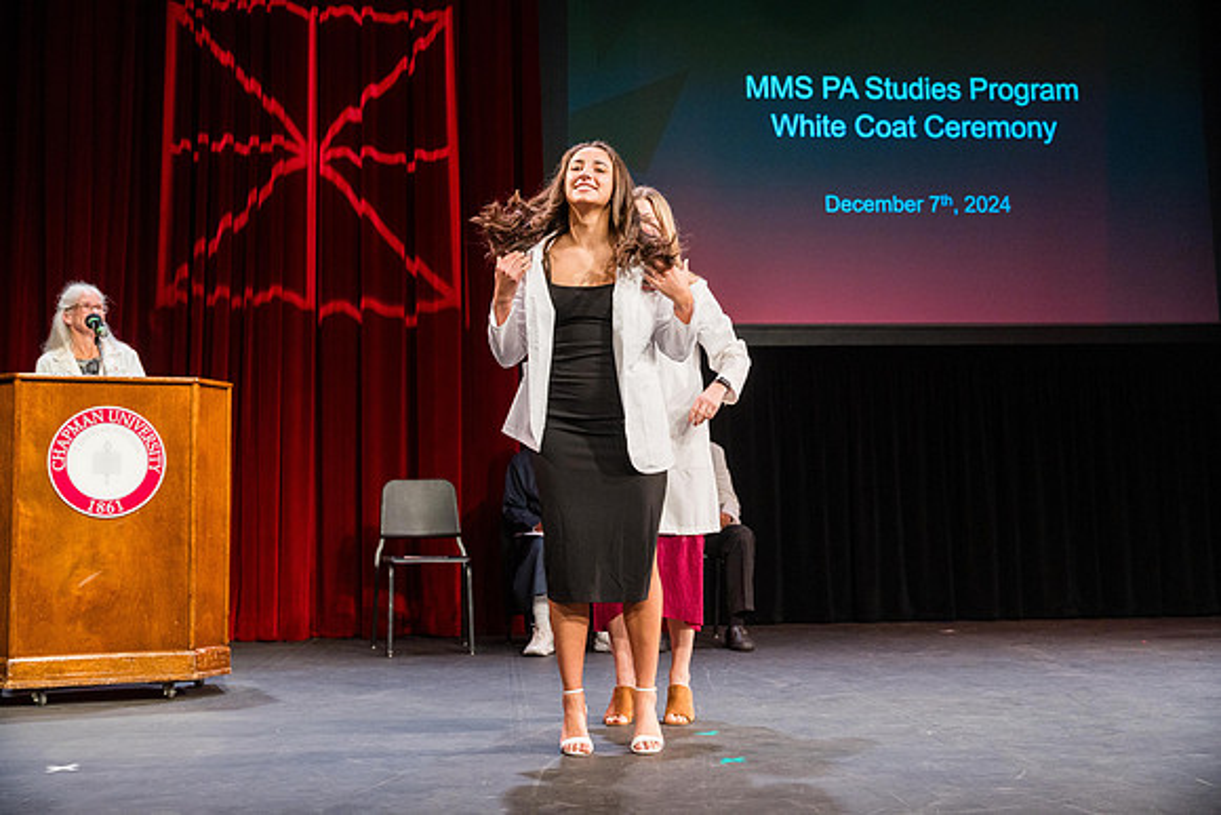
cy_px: 408
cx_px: 610
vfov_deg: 32.3
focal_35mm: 41
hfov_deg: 47.0
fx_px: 1404
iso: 1250
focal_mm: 41.4
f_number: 3.5
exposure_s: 1/320
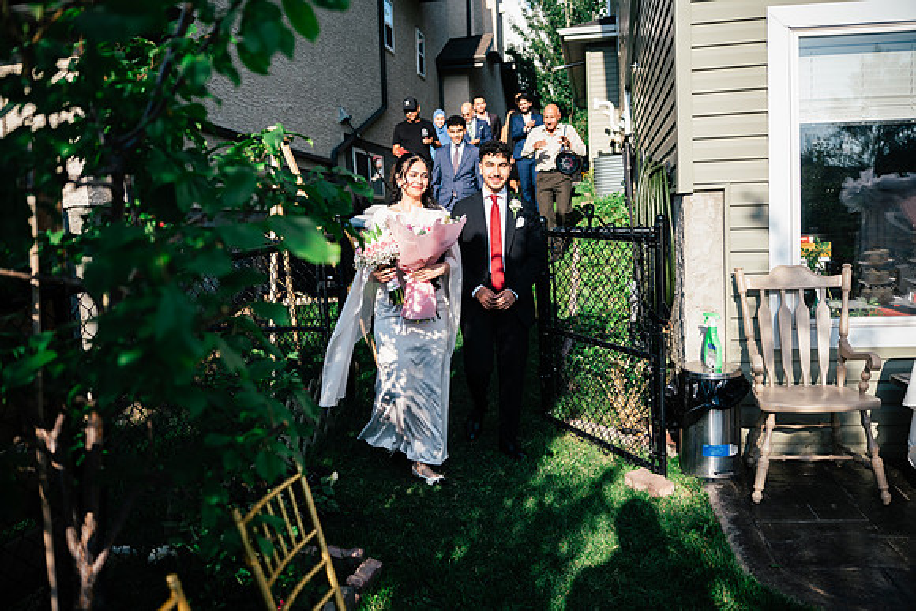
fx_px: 713
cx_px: 458
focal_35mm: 28
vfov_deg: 46.4
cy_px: 306
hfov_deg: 65.5
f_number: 2
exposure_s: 1/1250
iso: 100
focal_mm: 28
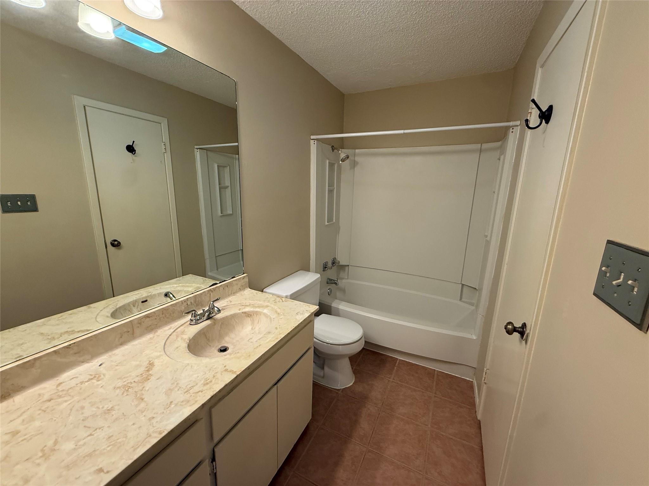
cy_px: 243
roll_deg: -1.4
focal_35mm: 14
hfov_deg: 102.1
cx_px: 324
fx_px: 262
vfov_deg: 85.7
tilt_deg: -12.5
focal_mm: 2.22
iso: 250
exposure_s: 1/120
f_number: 2.2
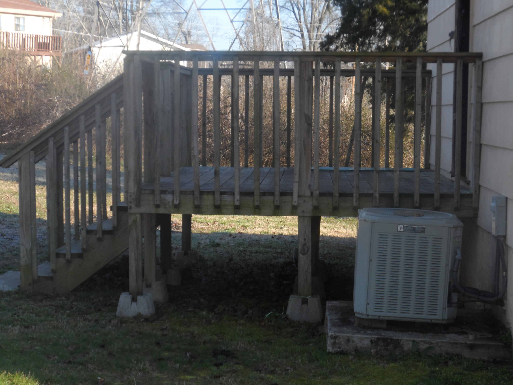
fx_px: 1304
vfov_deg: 16.8
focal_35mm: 88
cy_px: 192
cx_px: 256
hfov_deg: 22.3
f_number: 4.5
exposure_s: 1/250
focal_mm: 14.3
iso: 160
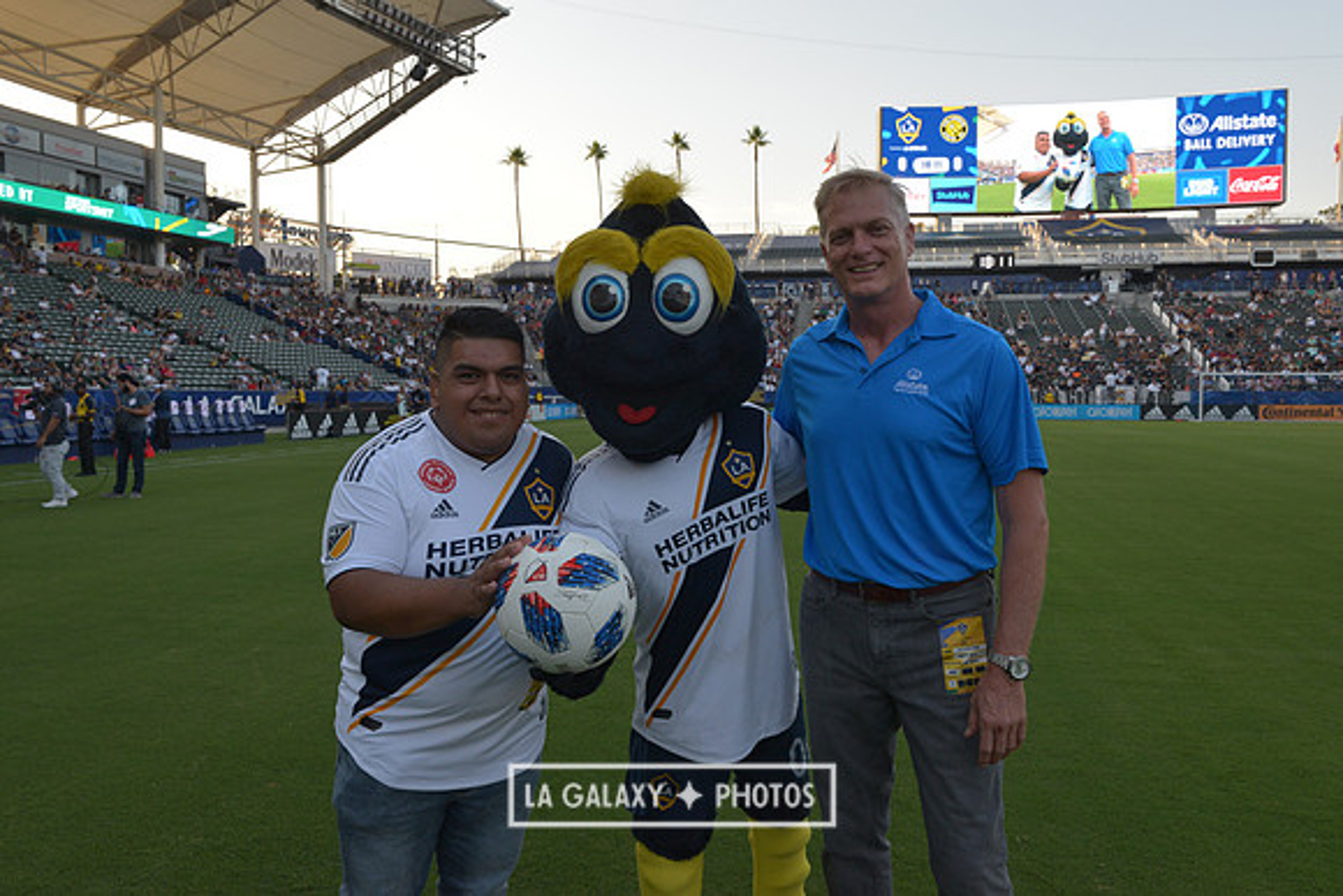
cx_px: 672
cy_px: 448
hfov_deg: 65.5
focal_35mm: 28
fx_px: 1045
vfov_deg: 46.4
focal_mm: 28
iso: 1000
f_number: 13
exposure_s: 1/250
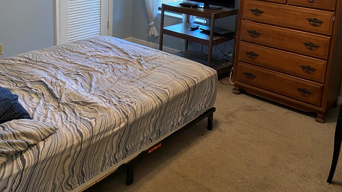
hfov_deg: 50.5
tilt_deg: -9.3
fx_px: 363
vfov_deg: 28.4
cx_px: 163
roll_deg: -2.1
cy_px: 14
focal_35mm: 40
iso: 200
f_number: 1.8
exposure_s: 1/60
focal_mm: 4.25
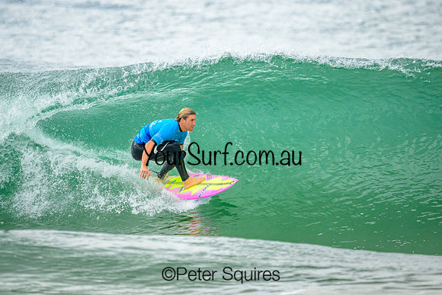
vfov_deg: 1.4
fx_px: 12317
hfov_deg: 2.1
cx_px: 215
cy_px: 110
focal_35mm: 1003
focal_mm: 800
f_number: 6.3
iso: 800
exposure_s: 1/2000
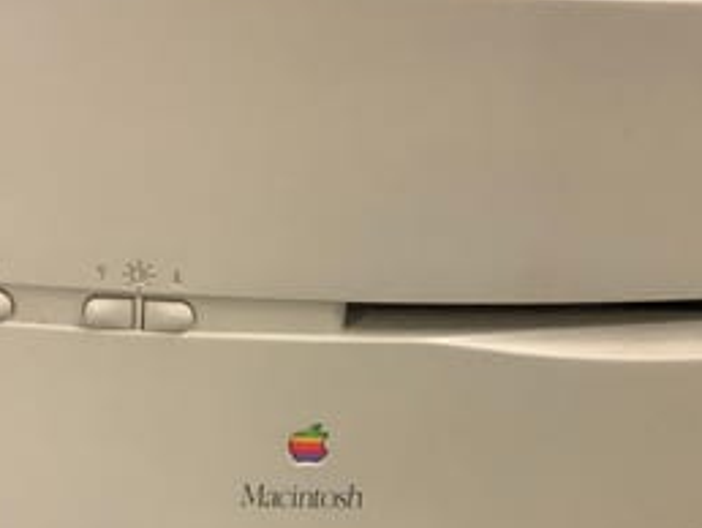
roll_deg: -4.1
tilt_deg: -34.4
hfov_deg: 32.0
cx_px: 258
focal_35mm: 60
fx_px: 1218
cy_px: 355
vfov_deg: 24.3
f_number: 2.4
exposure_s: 1/33
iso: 400
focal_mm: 3.3
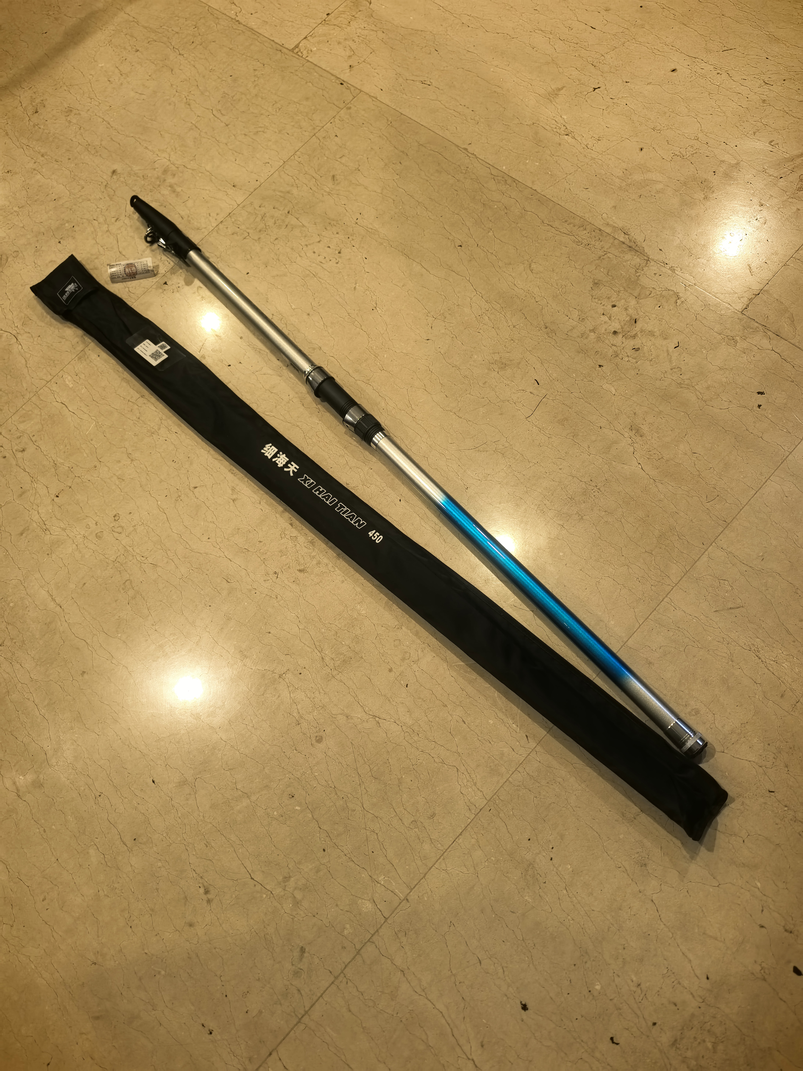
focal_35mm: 27
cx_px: 402
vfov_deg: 65.3
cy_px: 536
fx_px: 835
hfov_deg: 51.4
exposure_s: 1/50
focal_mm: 6.98
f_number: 1.4
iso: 250
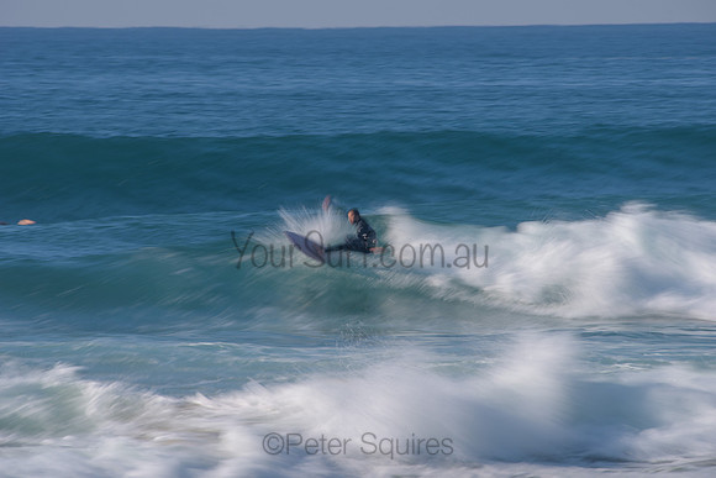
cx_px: 358
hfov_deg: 4.1
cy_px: 239
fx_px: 9946
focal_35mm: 500
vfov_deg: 2.8
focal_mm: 500
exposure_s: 1/13
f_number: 16
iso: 31
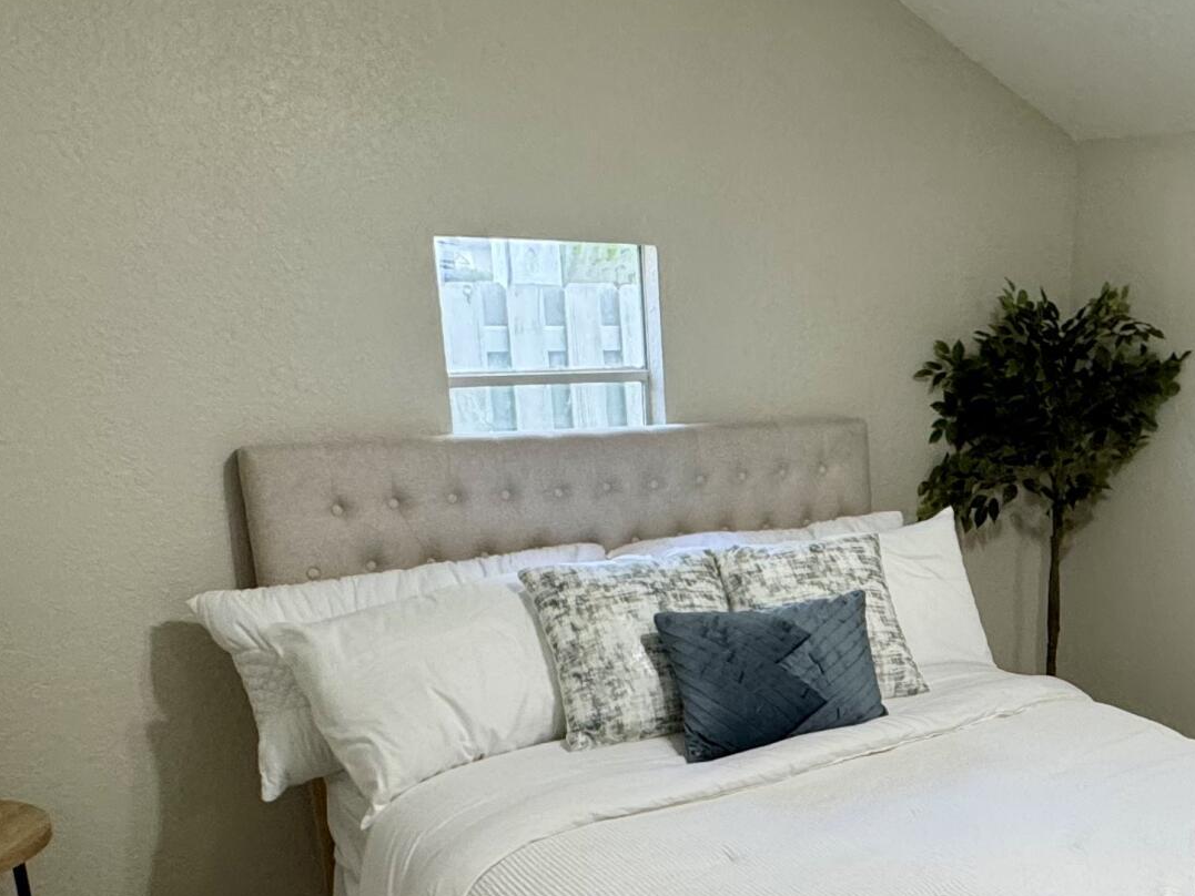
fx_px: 1346
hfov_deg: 45.1
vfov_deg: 35.9
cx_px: 982
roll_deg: +0.3
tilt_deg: -15.9
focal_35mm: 39
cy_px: 685
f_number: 2.2
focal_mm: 2.22
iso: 250
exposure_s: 1/120
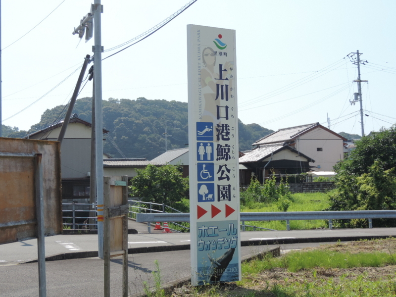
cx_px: 198
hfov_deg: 32.2
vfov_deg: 24.4
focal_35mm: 60
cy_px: 148
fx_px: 686
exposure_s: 1/640
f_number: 3.7
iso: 80
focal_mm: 10.7
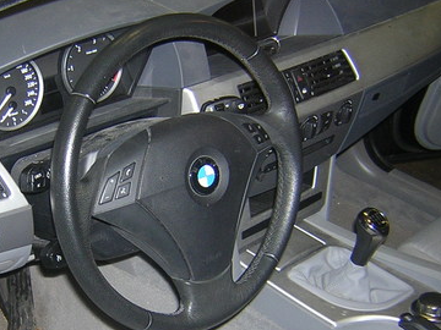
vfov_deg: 22.8
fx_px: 815
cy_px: 231
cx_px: 114
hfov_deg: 29.8
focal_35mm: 64
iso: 224
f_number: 2.6
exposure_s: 1/60.1
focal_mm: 4.7
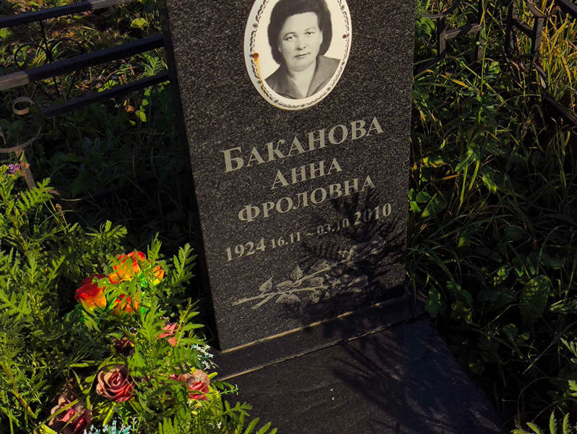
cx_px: 288
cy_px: 217
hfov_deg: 38.2
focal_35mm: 50
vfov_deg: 29.1
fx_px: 834
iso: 50
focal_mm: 4.71
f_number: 1.7
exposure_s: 1/1247
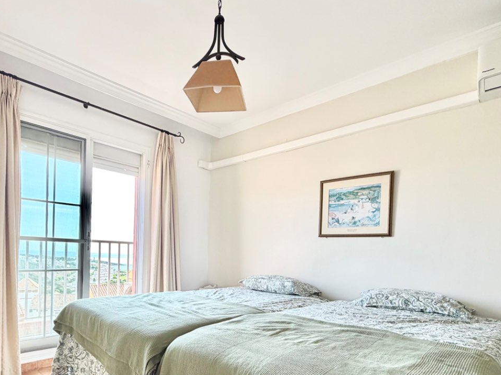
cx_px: 203
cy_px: 257
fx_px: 318
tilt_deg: -0.6
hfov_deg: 75.6
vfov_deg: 59.3
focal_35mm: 22
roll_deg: -1.6
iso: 100
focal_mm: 2.22
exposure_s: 1/121
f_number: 2.2
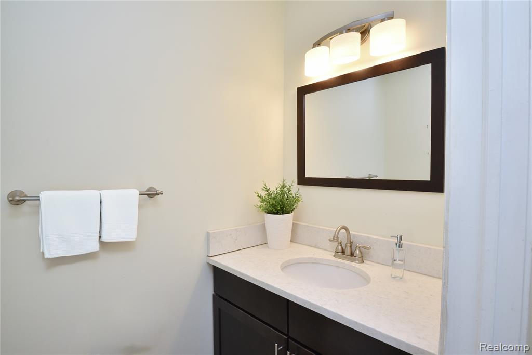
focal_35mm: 17
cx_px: 266
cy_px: 178
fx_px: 251
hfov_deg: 93.3
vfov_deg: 70.5
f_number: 10
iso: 800
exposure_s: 1/60
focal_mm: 17
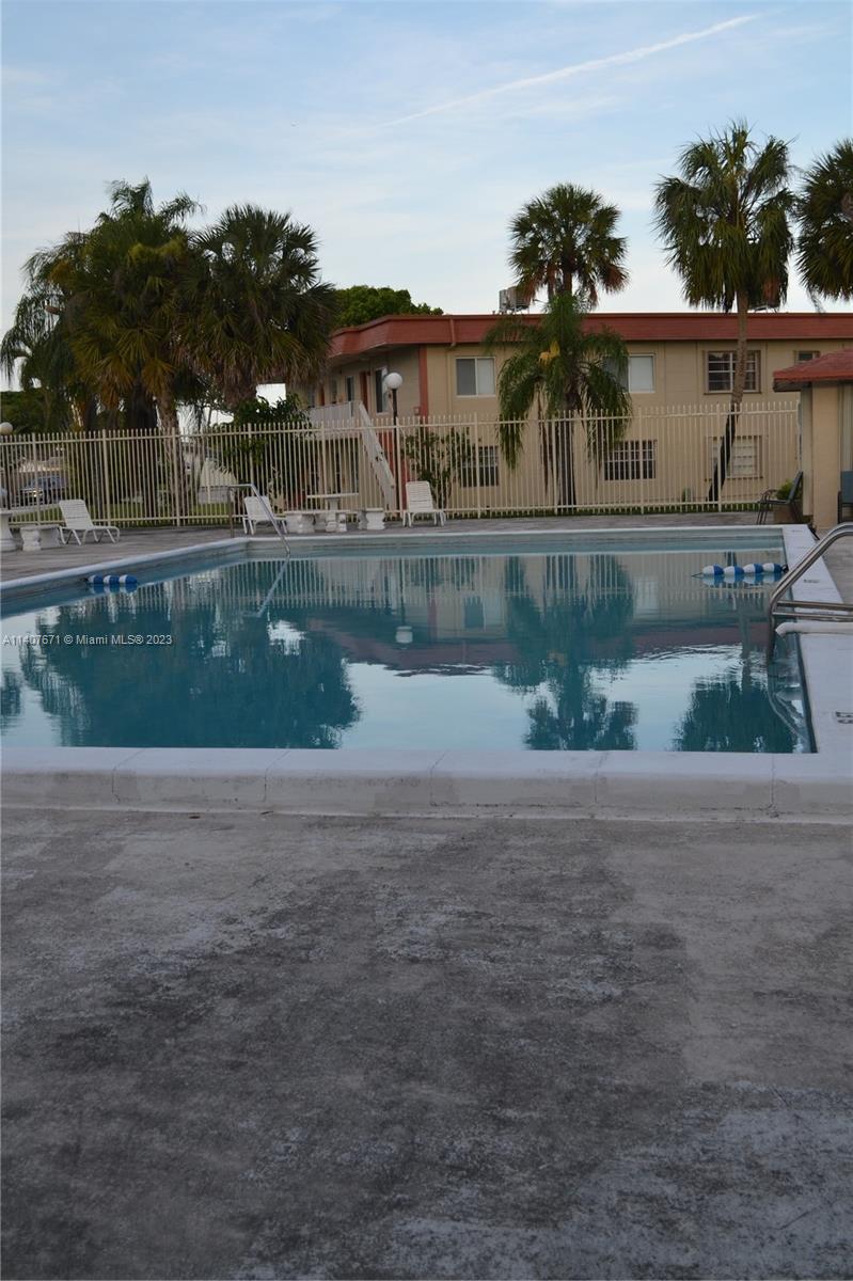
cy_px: 640
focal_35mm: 39
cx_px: 426
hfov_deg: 34.2
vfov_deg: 49.6
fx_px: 1387
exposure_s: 1/160
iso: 100
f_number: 6.3
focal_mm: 26
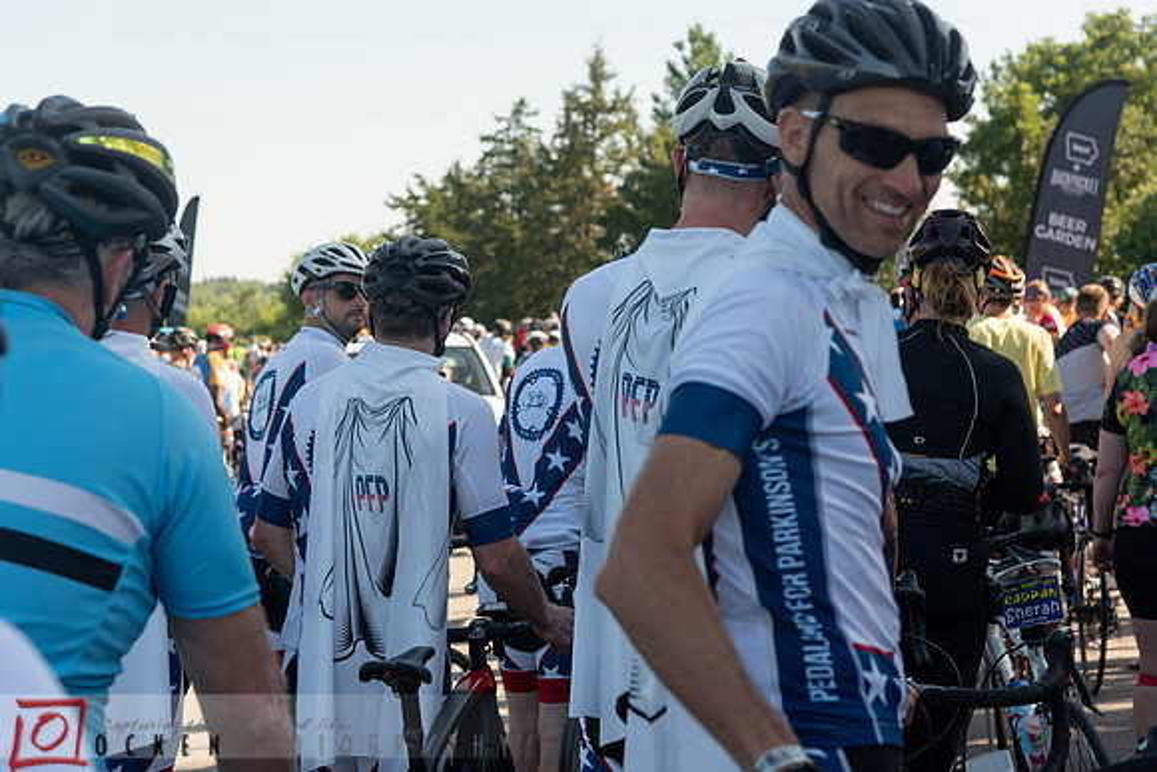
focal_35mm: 82
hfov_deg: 24.8
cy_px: 386
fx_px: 2636
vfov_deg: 16.7
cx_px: 578
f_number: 6.3
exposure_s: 1/640
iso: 200
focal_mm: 82
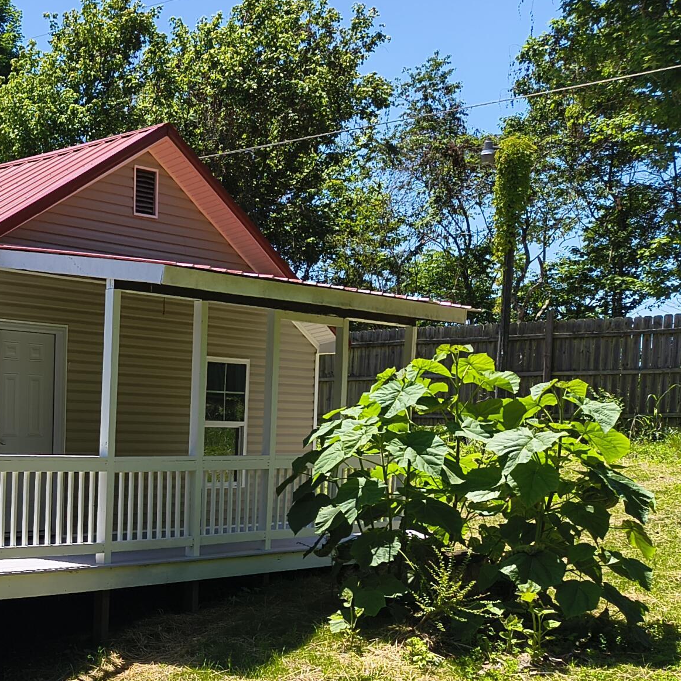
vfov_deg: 29.6
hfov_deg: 26.6
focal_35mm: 57
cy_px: 515
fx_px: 1269
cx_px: -141
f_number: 1.7
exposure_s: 1/1024
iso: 100
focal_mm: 4.68
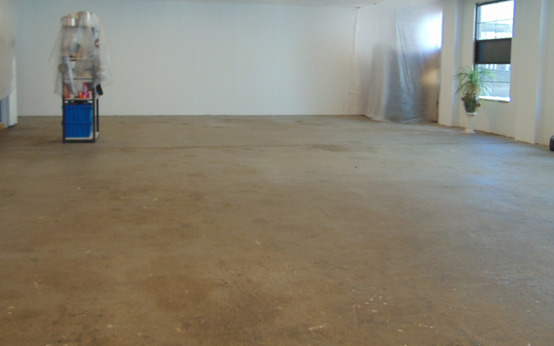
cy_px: 108
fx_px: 513
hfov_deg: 56.5
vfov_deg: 36.8
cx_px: 241
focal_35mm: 34
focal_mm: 4.5
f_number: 3
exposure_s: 1/30
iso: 80
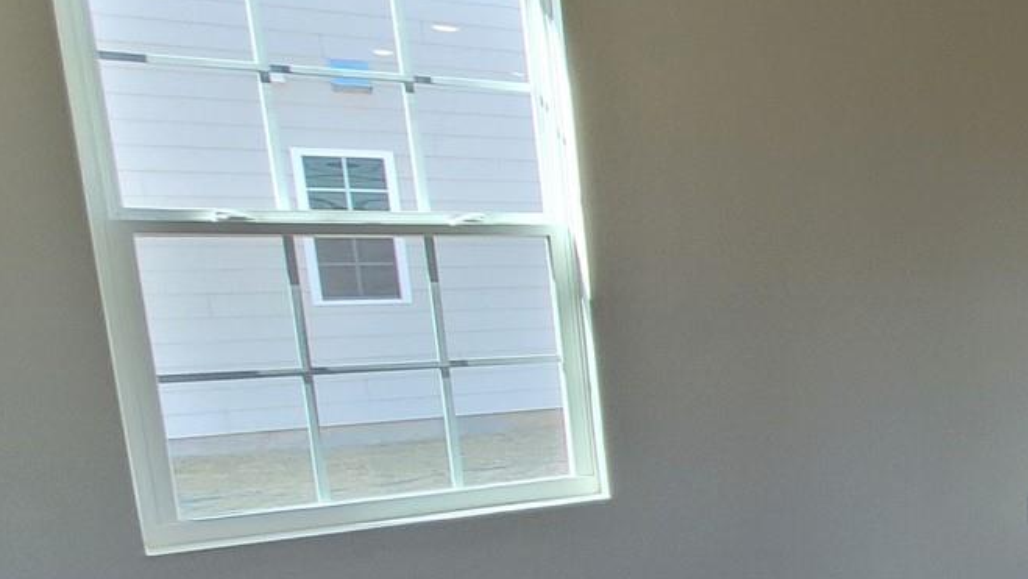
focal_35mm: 44
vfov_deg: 26.8
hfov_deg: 30.6
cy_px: 432
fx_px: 1200
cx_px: 1466
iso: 80
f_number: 2.2
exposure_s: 1/60
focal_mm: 1.74
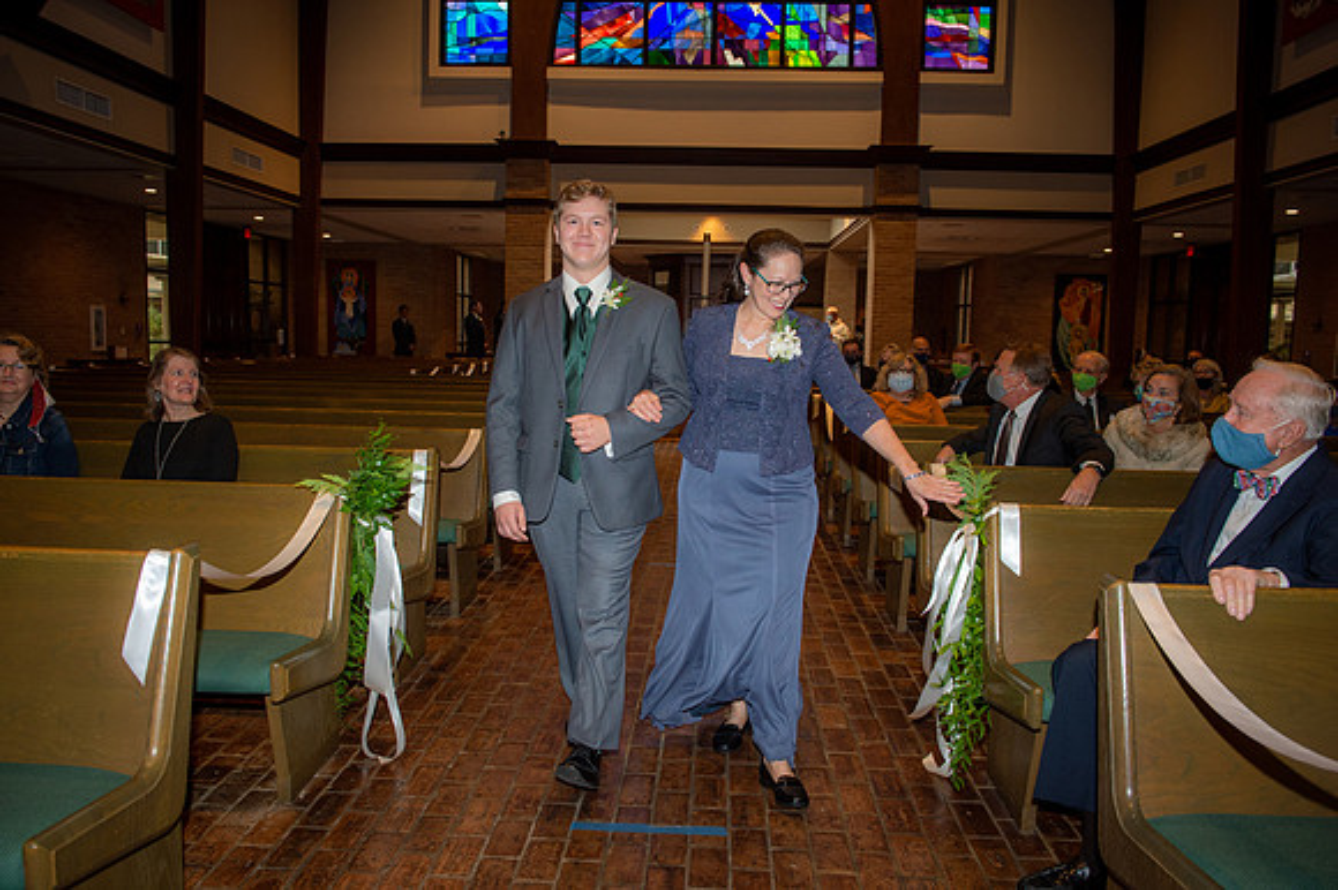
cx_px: 669
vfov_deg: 46.4
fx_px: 1040
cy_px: 445
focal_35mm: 28
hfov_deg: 65.5
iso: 1250
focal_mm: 28
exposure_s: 1/160
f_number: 5.6
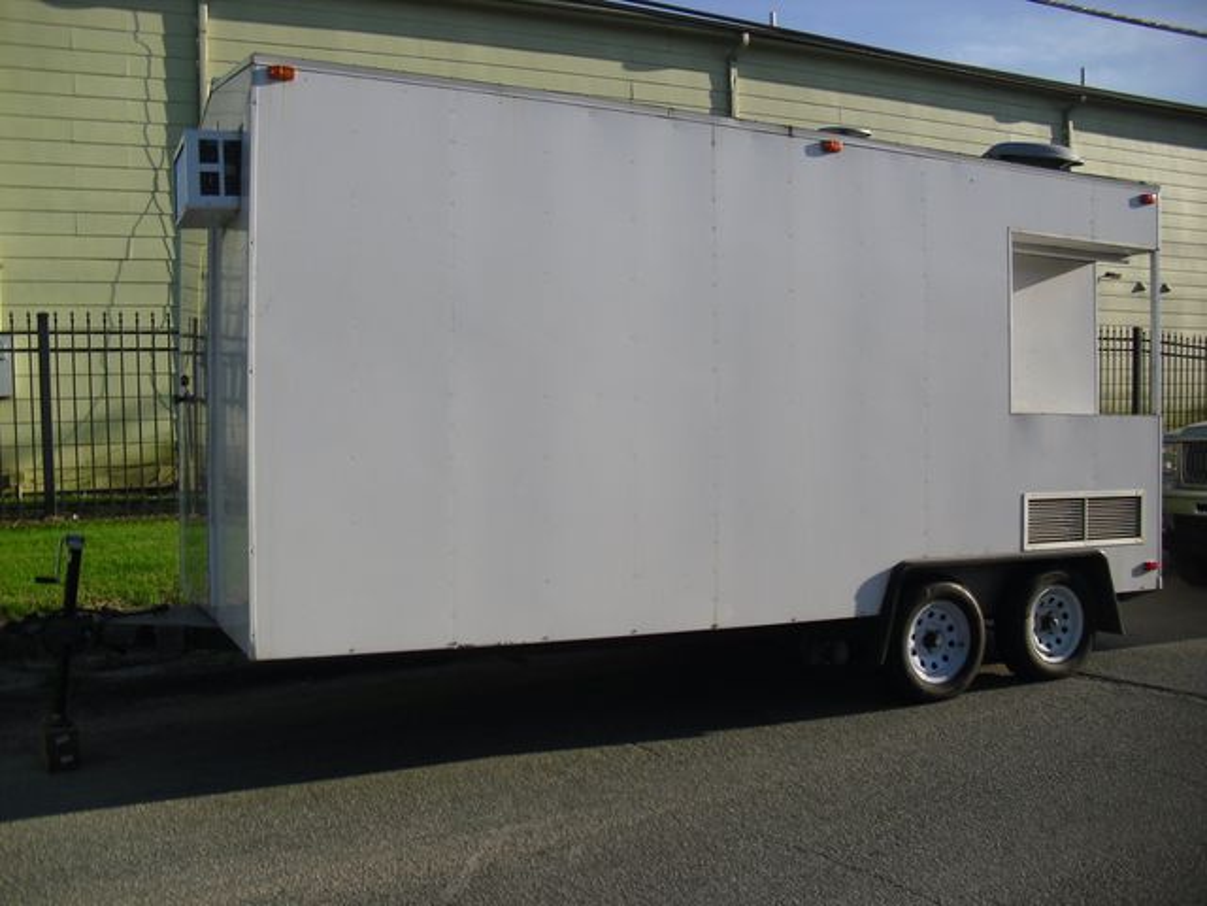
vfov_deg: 39.7
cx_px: 604
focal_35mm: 36
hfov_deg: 51.4
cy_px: 453
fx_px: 1255
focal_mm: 6.3
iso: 80
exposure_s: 1/200
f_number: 7.8
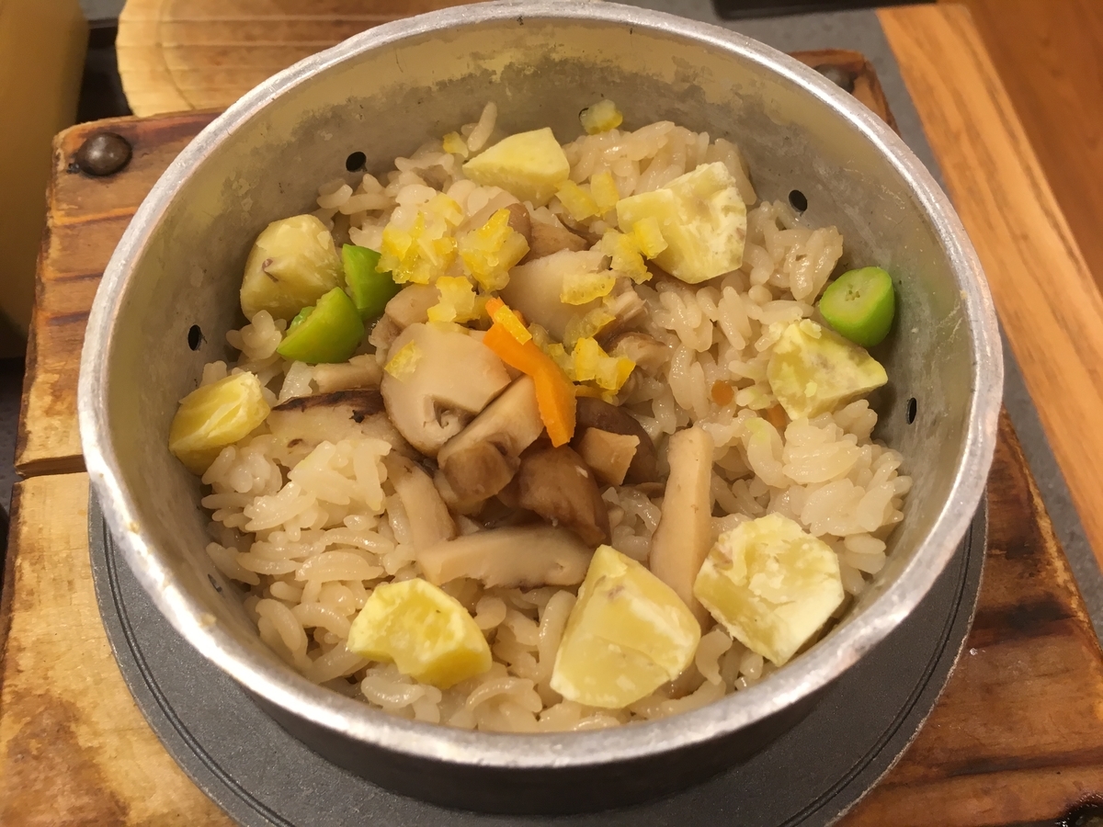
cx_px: 552
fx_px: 924
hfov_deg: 61.7
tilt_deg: -63.5
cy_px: 414
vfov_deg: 48.2
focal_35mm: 29
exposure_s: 1/30
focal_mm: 4.15
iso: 64
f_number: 2.2
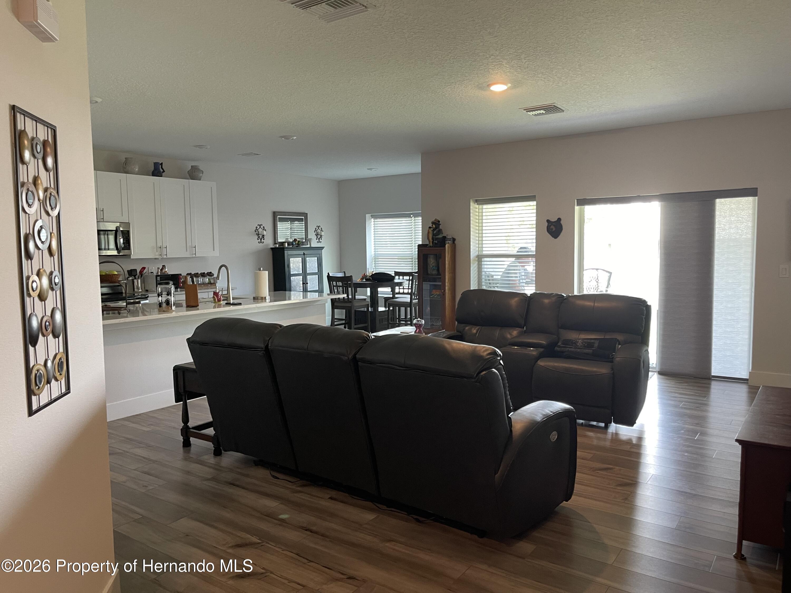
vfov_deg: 54.9
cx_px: 396
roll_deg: +0.9
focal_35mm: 25
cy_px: 296
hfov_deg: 69.4
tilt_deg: -5.5
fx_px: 571
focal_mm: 5.1
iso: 200
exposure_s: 1/60
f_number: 1.6
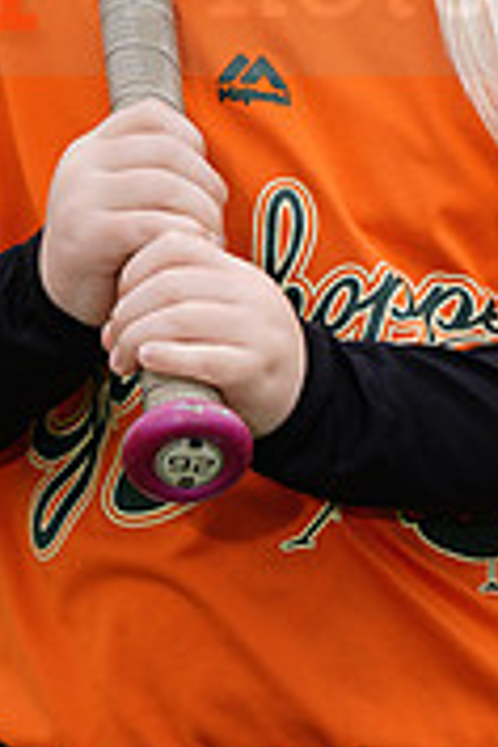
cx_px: 428
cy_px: -59
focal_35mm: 617
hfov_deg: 2.2
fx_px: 12802
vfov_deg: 3.3
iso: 50
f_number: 5.6
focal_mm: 188
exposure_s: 1/250
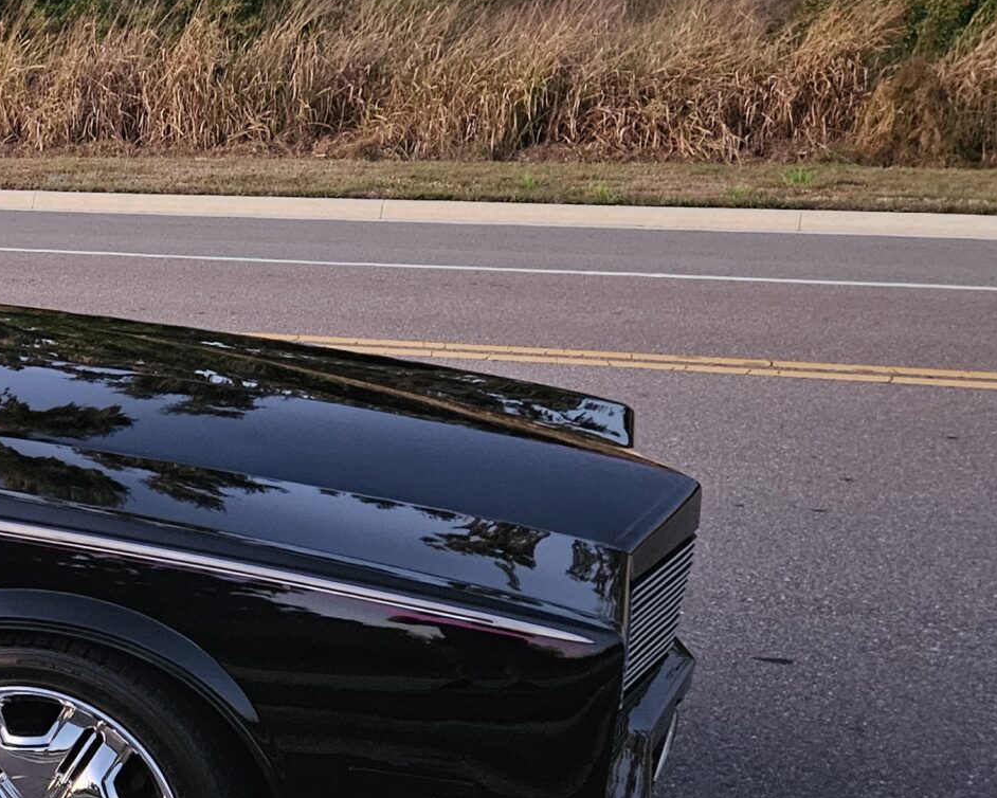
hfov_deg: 27.5
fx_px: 1800
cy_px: 547
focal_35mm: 61
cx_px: -179
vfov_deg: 24.8
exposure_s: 1/24
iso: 1000
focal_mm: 5.4
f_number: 1.8
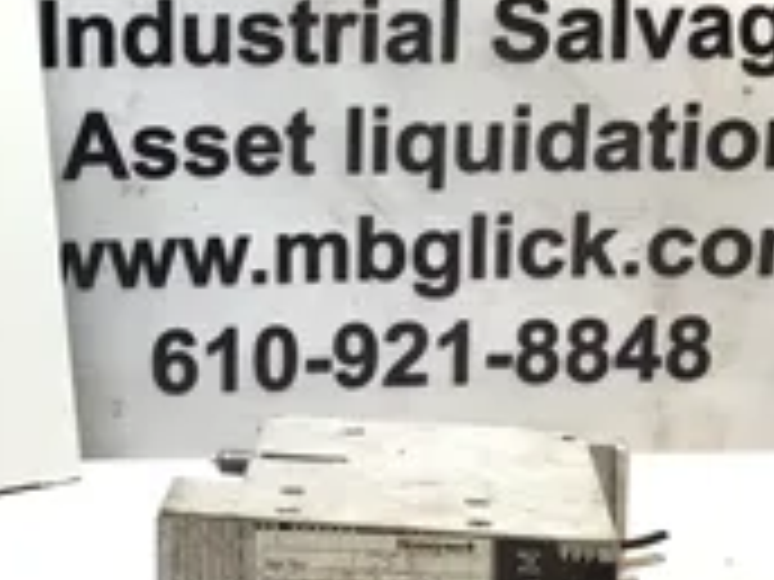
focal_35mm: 72
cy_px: 171
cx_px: 148
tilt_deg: -6.9
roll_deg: -0.1
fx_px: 1610
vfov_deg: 20.3
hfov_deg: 26.5
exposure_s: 1/120
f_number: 2.4
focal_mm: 3.3
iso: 32
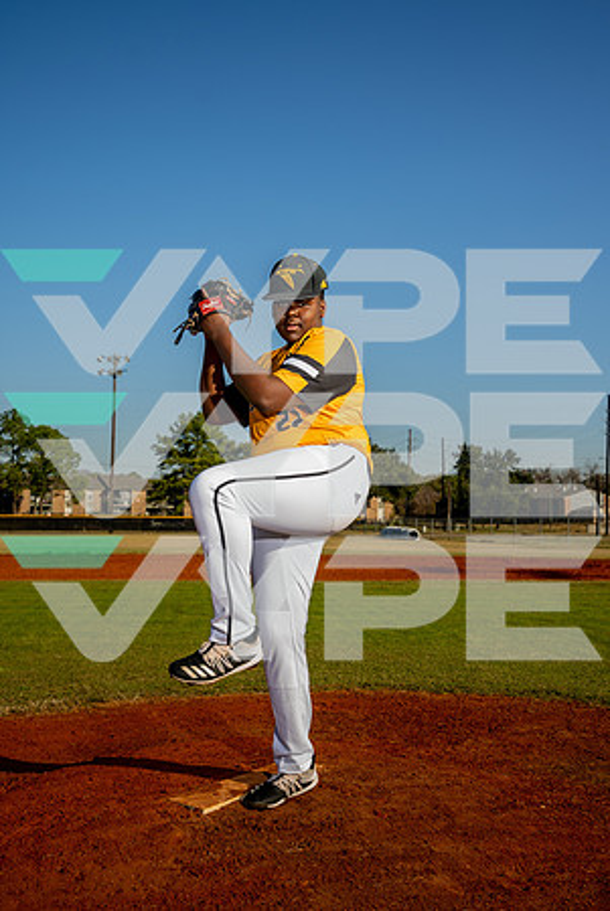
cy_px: 456
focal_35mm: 35
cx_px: 305
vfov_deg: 54.4
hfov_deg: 37.9
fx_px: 887
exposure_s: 1/500
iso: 50
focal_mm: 35
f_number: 5
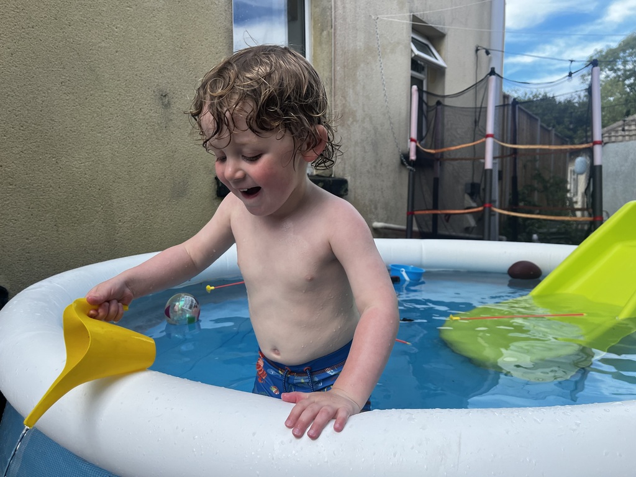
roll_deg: +1.1
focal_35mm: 26
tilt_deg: -4.5
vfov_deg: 53.1
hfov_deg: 67.3
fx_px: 478
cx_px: 318
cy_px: 238
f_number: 1.6
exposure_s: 1/799
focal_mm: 5.1
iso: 50
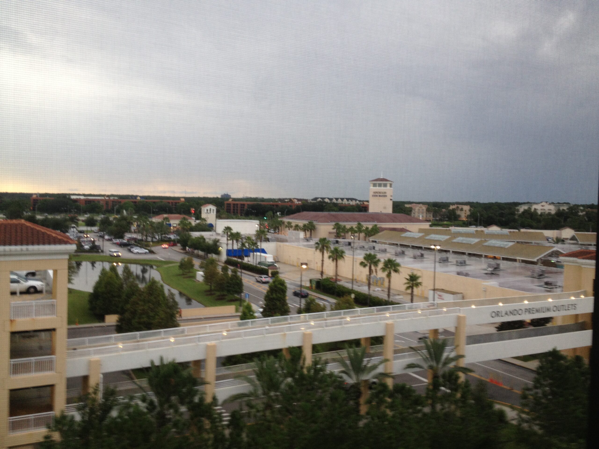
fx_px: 606
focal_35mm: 35
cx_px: 300
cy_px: 224
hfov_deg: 52.6
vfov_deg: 40.7
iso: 50
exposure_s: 1/40
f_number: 2.4
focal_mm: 4.28
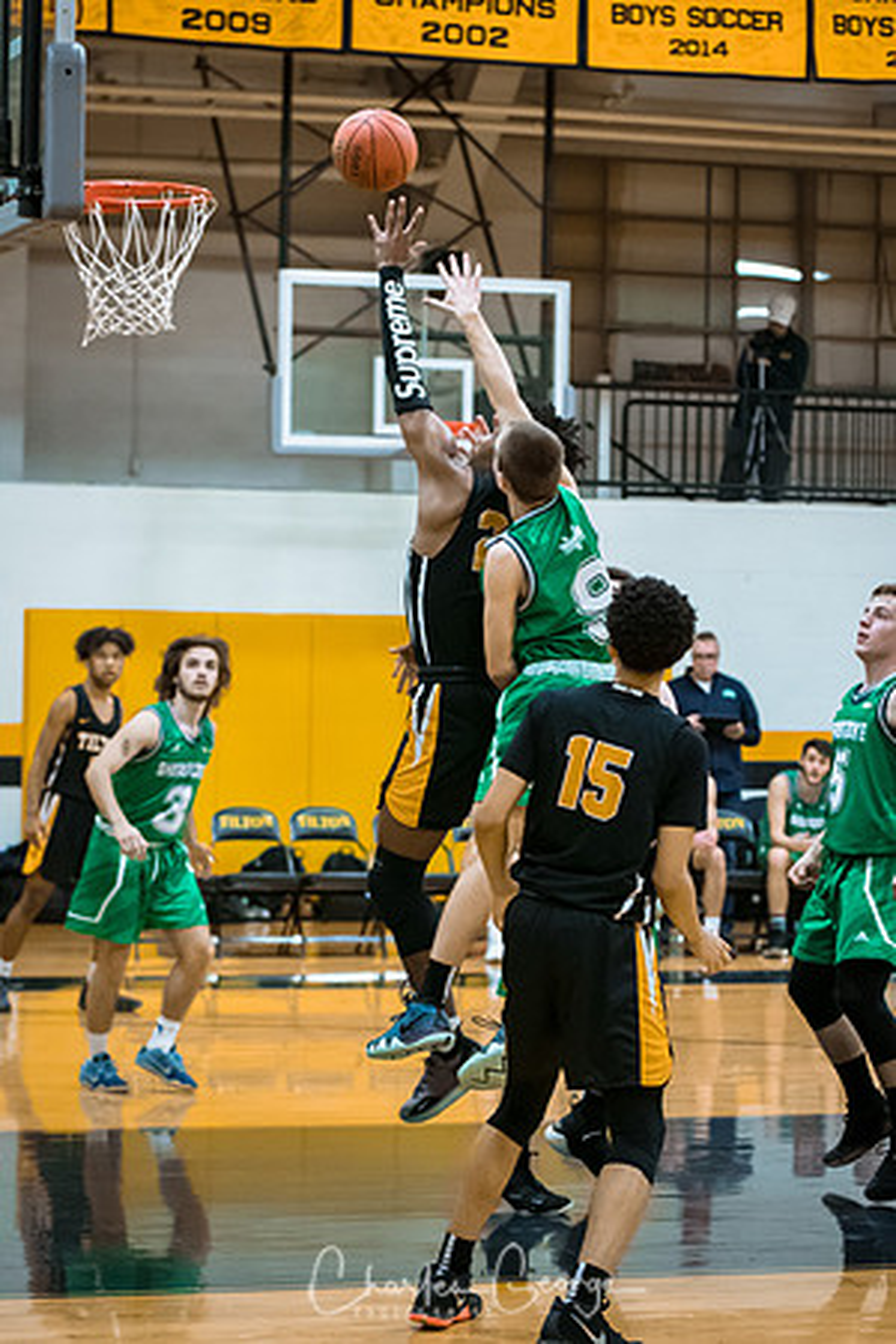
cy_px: 672
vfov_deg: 19.5
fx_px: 3920
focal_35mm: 105
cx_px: 448
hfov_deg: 13.0
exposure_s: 1/400
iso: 3200
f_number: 2.8
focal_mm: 70
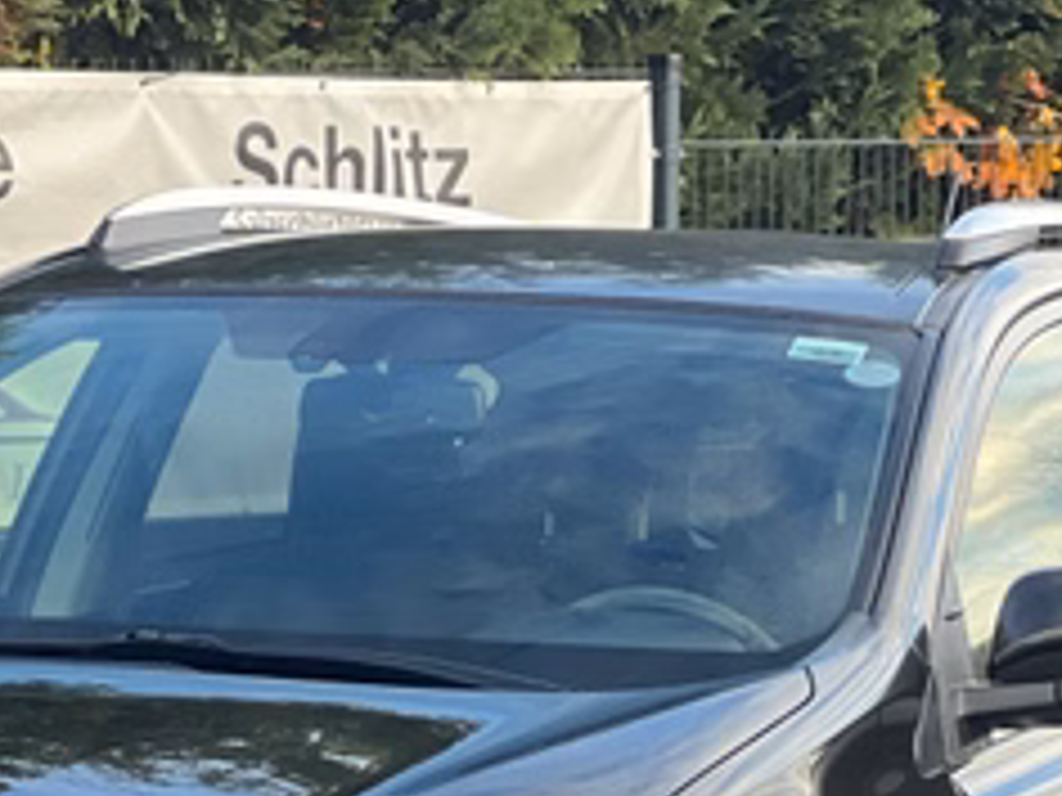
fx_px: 6412
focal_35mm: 209
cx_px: 288
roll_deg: +0.1
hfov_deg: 9.5
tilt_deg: -7.0
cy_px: 998
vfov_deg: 7.0
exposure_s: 1/121
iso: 100
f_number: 2.8
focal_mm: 9
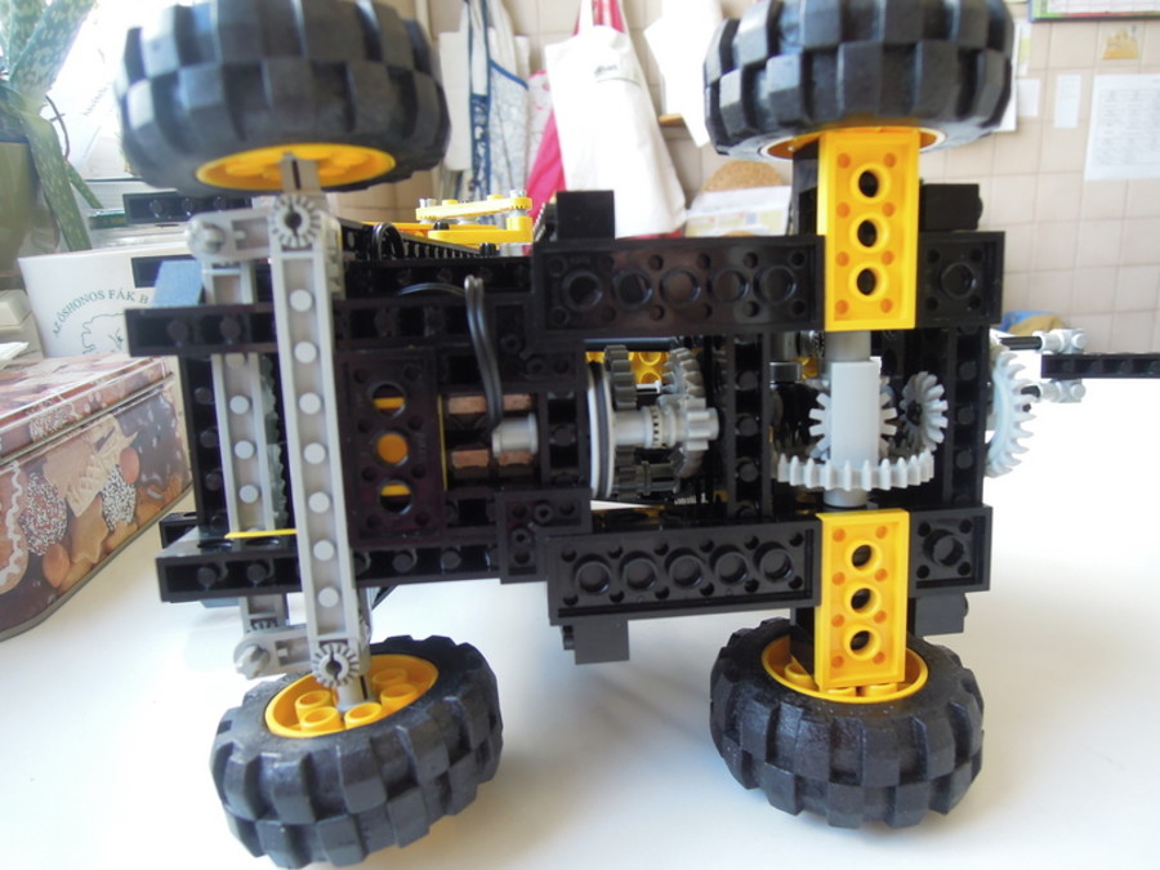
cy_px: 435
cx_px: 580
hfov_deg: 71.6
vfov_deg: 56.8
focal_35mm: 24
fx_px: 804
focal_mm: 4.3
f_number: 2.8
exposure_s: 1/40
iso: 160
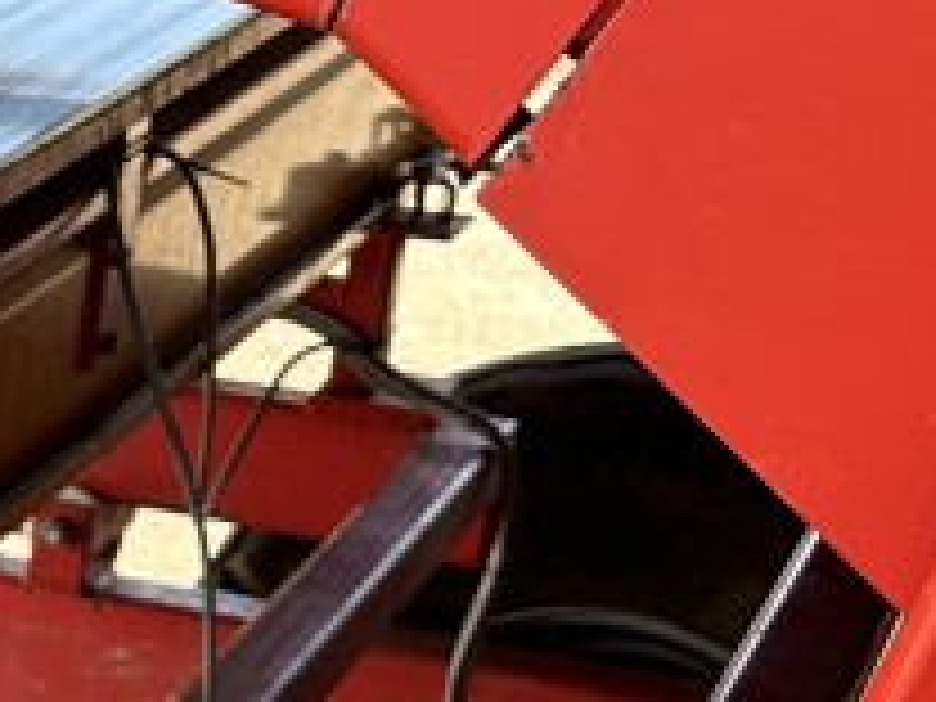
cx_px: -1107
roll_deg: +1.1
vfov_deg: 12.3
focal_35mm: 118
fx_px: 3191
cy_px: 846
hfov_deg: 13.5
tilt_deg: -24.7
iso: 64
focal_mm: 6.86
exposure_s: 1/121
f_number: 1.78
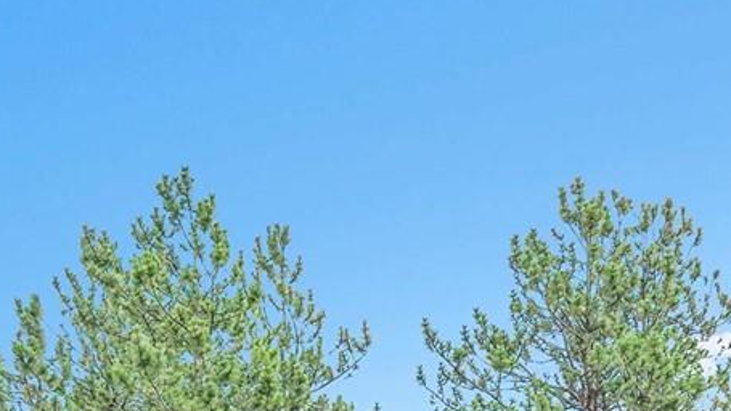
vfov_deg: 11.8
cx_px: 421
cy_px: 825
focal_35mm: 92
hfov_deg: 23.1
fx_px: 1783
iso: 420
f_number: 1.8
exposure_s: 1/4000
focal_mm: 8.67
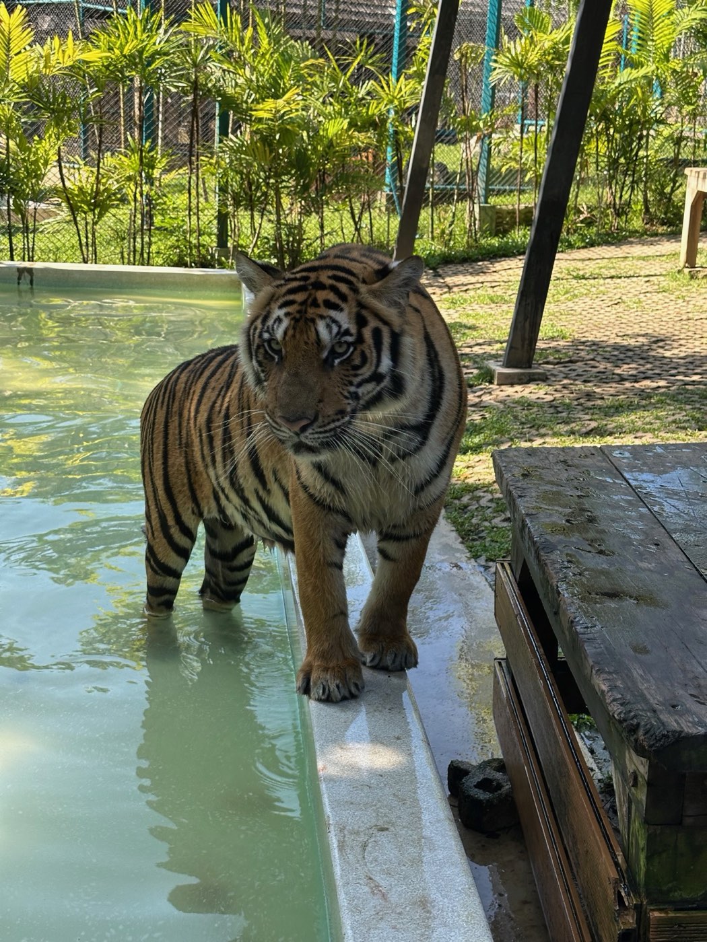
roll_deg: -4.3
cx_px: 354
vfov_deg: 39.7
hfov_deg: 30.3
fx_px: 1307
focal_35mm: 48
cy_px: 471
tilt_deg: -15.4
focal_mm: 6.86
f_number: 1.78
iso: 64
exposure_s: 1/571
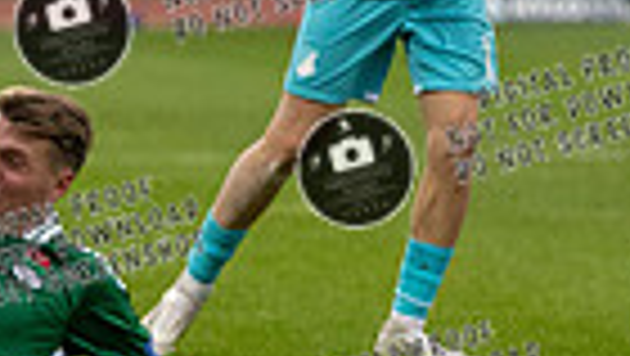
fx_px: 14762
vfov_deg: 1.4
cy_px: -38
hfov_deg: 2.4
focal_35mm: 883
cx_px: -180
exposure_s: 1/1600
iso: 2500
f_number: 3.2
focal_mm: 165
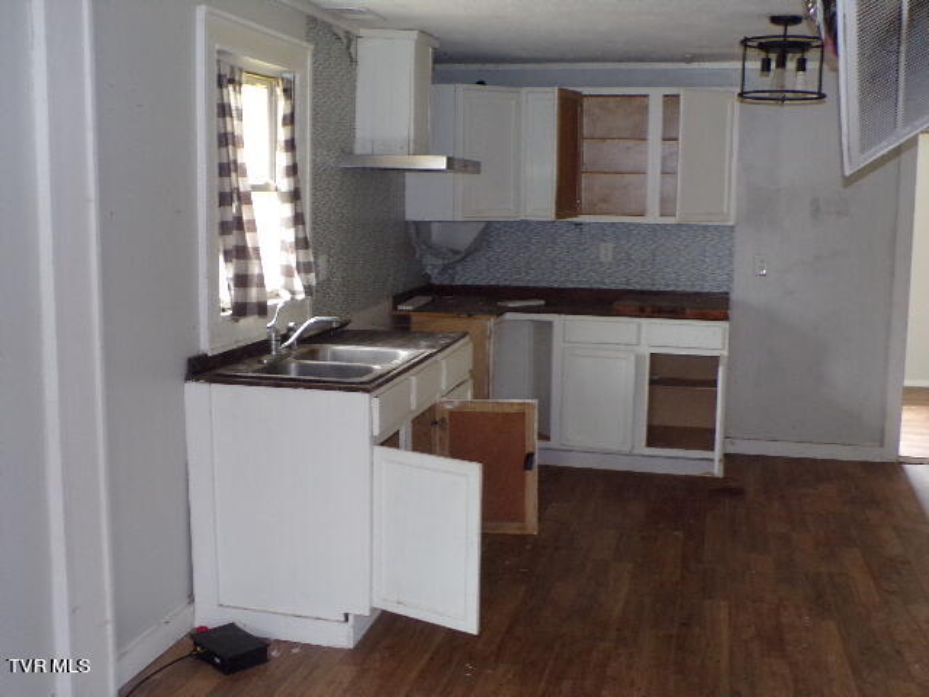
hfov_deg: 50.1
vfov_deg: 38.7
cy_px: 348
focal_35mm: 37
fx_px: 993
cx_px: 464
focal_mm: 6.6
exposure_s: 1/34
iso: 277
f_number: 3.3
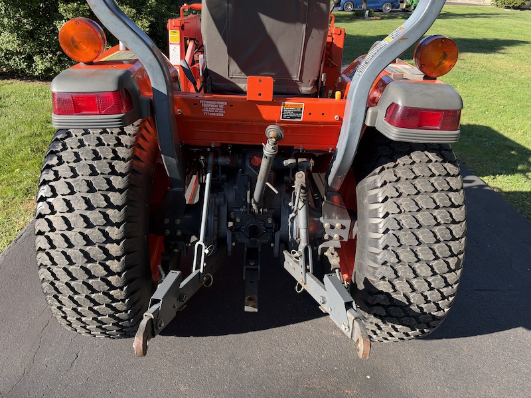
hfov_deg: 71.6
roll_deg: -5.0
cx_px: 266
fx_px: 368
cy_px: 199
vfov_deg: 56.8
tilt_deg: -32.8
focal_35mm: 24
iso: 80
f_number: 1.8
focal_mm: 6.93
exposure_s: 1/802
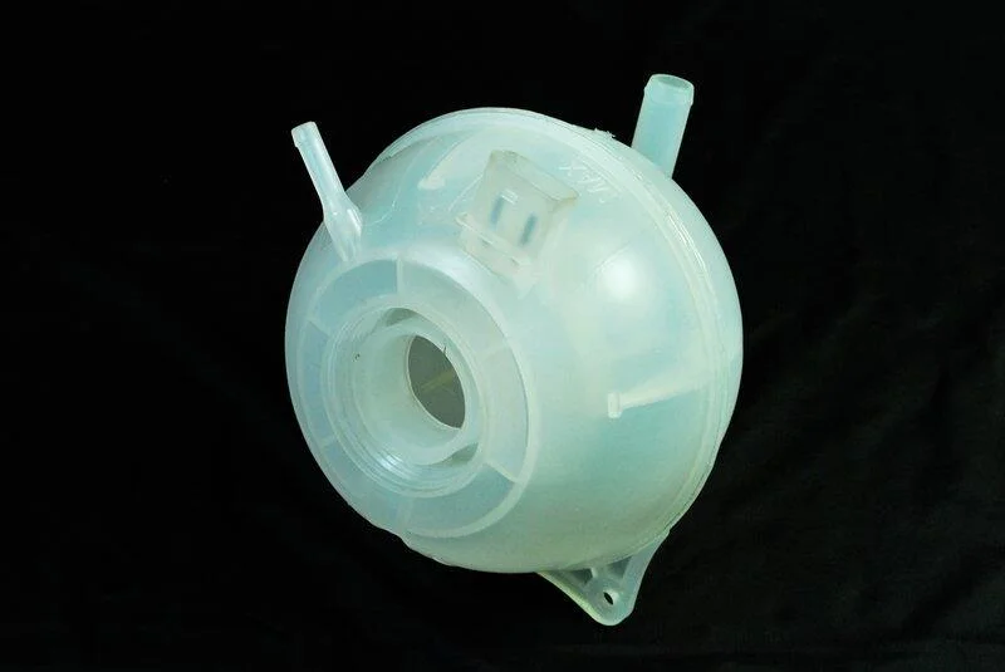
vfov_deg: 22.7
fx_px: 1676
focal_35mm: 60
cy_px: 336
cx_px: 502
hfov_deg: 33.4
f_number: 13
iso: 500
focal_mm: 40
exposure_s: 1/30
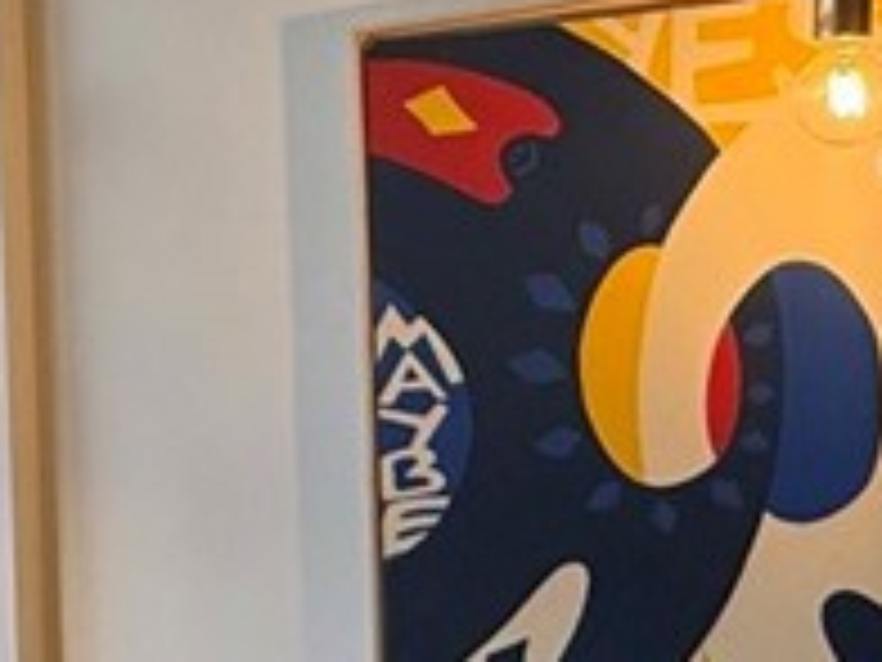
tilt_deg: -0.4
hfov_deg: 24.1
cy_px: 302
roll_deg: +1.2
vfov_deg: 20.2
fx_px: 1860
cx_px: -194
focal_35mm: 73
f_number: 2.2
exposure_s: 1/120
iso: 250
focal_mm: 2.22
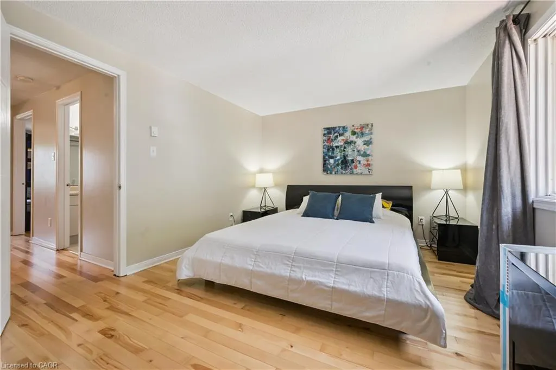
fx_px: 216
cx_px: 278
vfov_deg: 81.2
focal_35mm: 14
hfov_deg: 104.3
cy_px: 185
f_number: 11
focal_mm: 14
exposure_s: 1/6
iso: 200
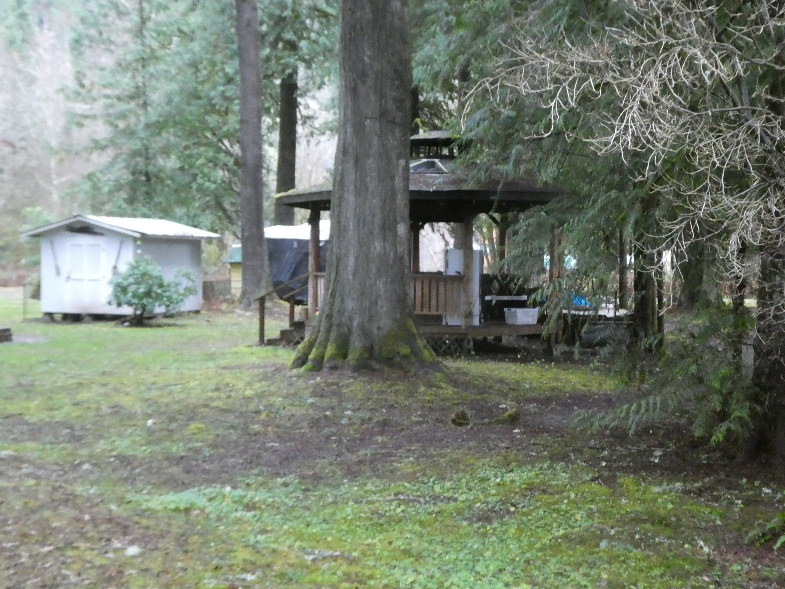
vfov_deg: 30.9
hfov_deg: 40.4
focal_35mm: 47
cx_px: 420
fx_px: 1066
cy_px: 303
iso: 1600
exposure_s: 1/40
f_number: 3.8
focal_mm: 7.2
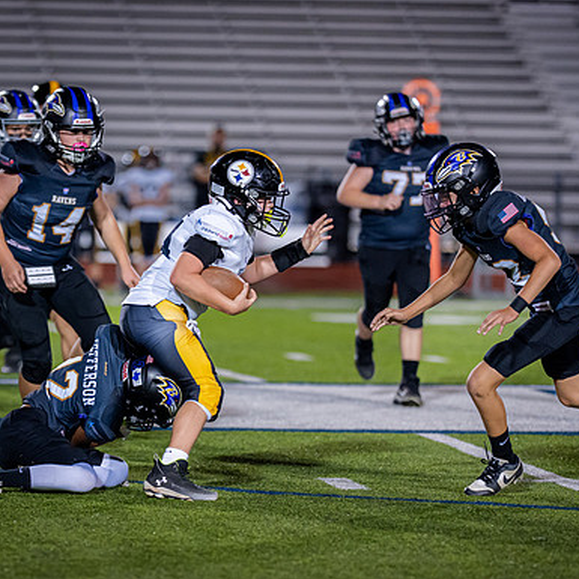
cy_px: 378
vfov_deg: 6.6
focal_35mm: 266
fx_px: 5034
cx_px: 130
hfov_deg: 6.6
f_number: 1.8
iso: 1600
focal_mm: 135
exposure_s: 1/1250
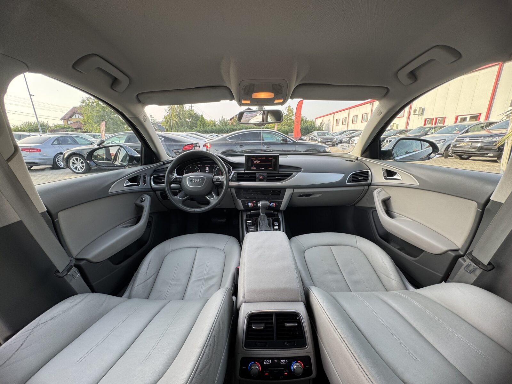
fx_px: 207
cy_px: 192
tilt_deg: -16.7
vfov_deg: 85.7
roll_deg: +0.6
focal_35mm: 14
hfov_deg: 102.1
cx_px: 256
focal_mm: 2.22
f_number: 2.2
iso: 40
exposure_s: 1/99
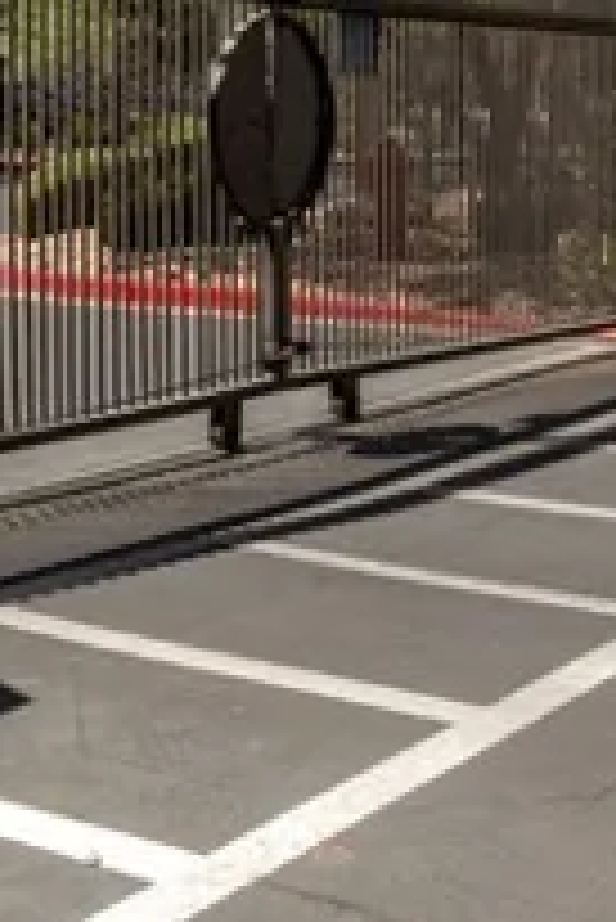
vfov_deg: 26.3
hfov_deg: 18.2
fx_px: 1922
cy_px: 133
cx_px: 319
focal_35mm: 75
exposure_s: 1/200
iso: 200
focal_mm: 10
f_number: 18
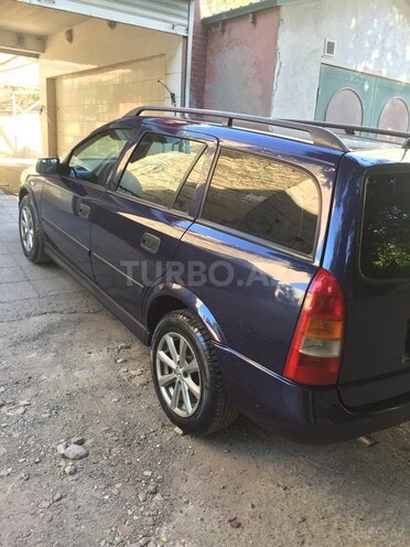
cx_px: 205
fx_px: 458
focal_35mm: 29
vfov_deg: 61.7
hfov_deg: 48.2
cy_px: 274
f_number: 2.2
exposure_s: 1/50
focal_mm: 4.15
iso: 40
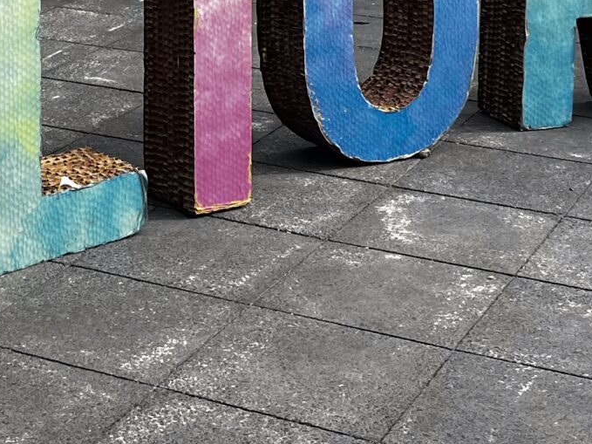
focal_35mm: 98
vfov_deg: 14.5
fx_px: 1676
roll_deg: +0.7
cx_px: 113
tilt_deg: -7.9
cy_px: -127
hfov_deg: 19.8
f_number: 1.6
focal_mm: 5.1
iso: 50
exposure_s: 1/1075
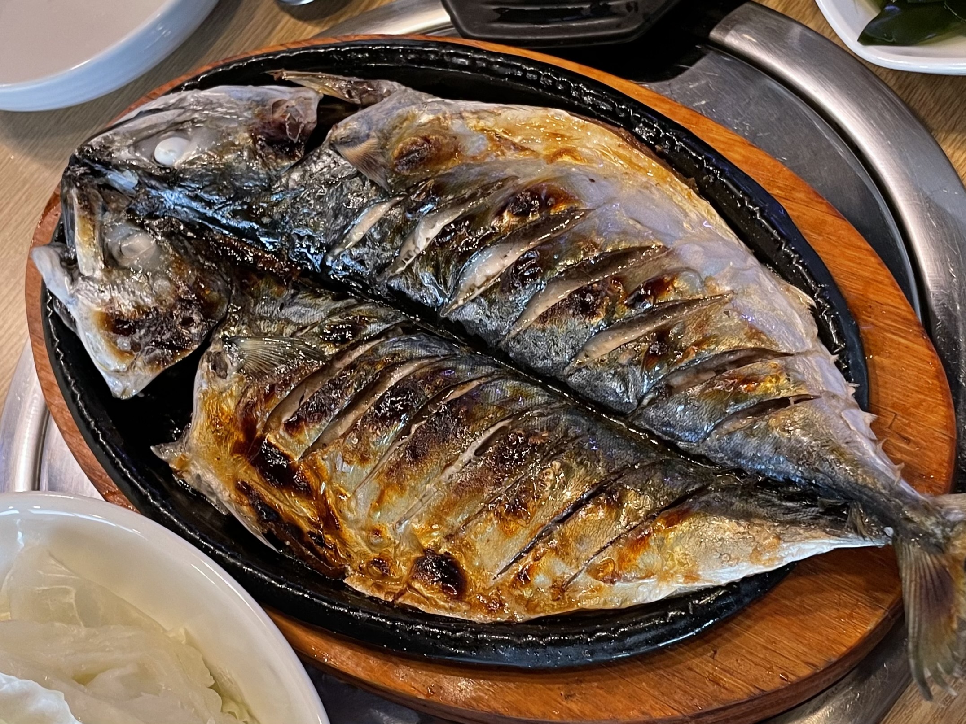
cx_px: 483
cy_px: 362
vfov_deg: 53.1
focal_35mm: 26
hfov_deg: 67.3
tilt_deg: -57.8
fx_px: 726
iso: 125
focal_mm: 4.2
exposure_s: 1/60
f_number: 1.6
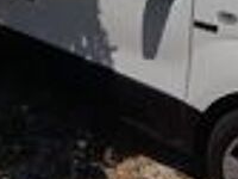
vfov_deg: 24.2
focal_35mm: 60
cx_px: 200
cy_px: 45
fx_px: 413
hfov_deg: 31.1
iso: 20
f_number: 2
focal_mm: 4.6
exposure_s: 1/2674
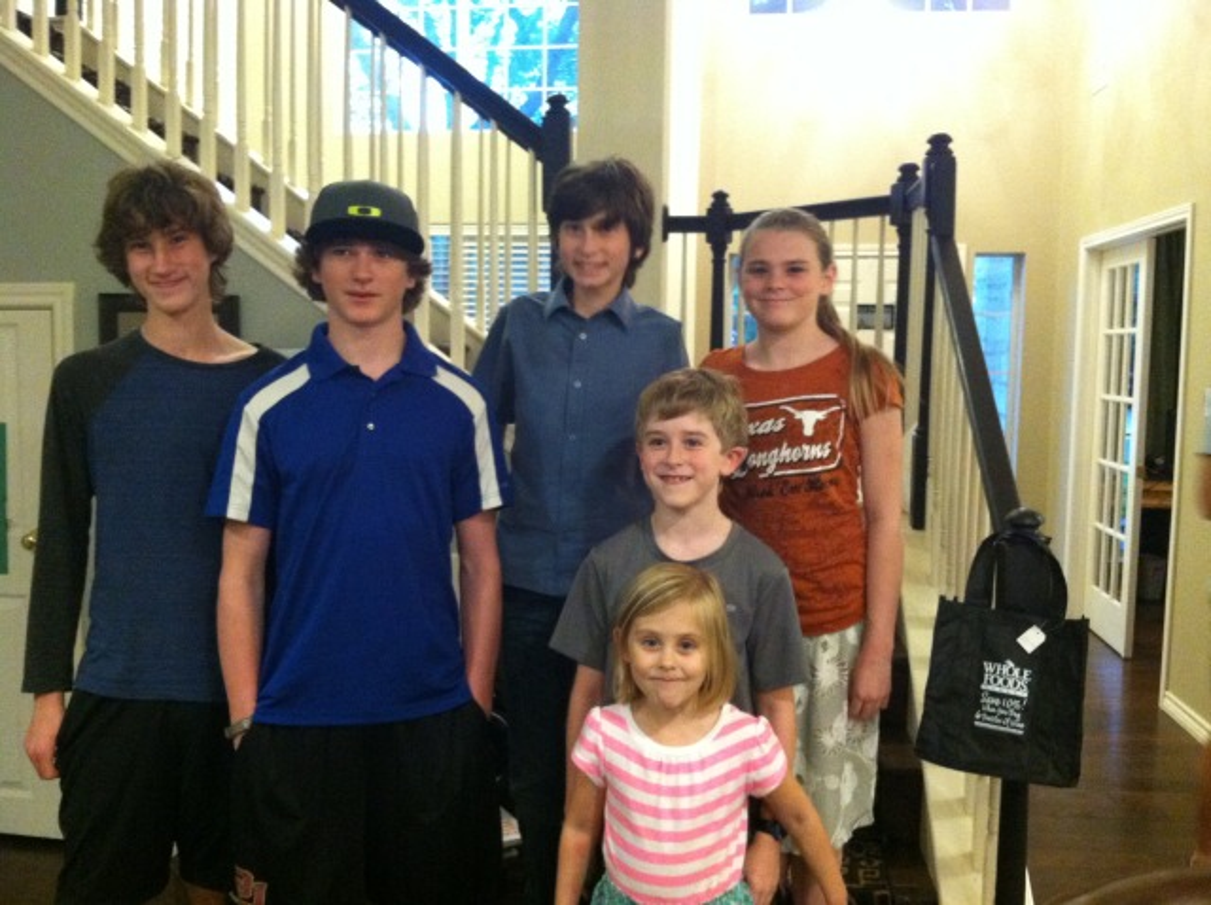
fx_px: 1223
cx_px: 606
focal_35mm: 35
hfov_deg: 52.7
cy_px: 452
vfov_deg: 40.6
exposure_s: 1/15
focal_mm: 3.85
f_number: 2.8
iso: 640
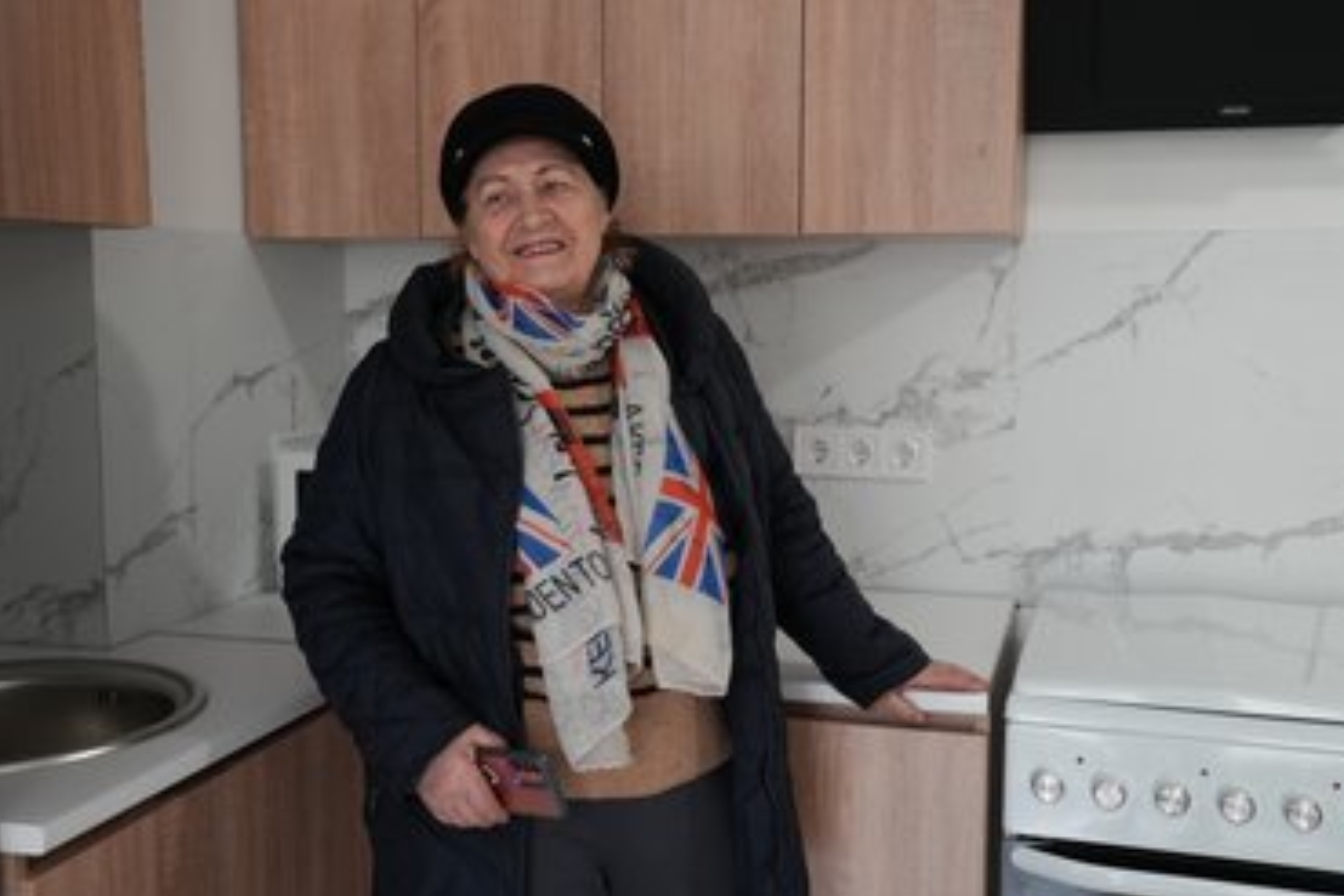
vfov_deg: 34.2
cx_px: 670
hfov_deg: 49.6
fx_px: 1456
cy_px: 450
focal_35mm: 39
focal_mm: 36
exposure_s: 1/200
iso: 3200
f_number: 2.8
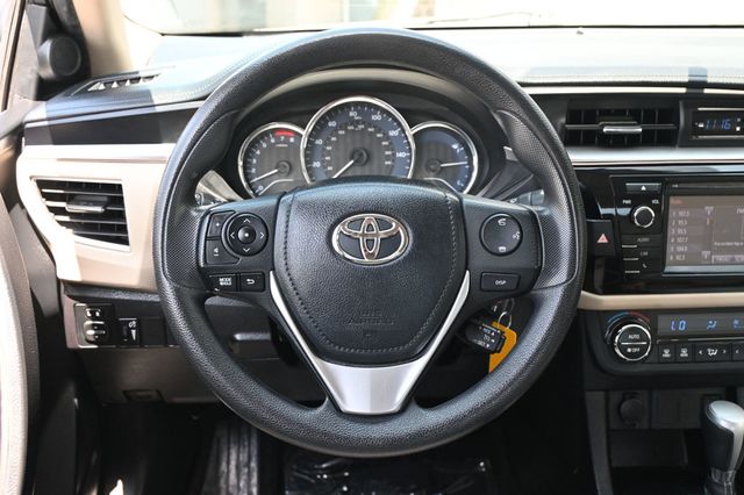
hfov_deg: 47.2
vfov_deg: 32.4
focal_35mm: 41
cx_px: 372
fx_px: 852
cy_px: 248
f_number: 4.5
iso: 720
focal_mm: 27.5
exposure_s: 1/125
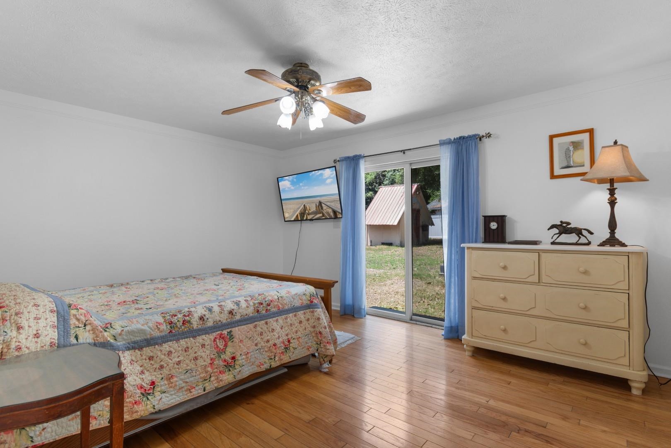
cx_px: 336
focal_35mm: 17
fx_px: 317
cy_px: 224
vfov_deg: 70.4
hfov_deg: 93.3
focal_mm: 11.5
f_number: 4.8
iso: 100
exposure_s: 1/20
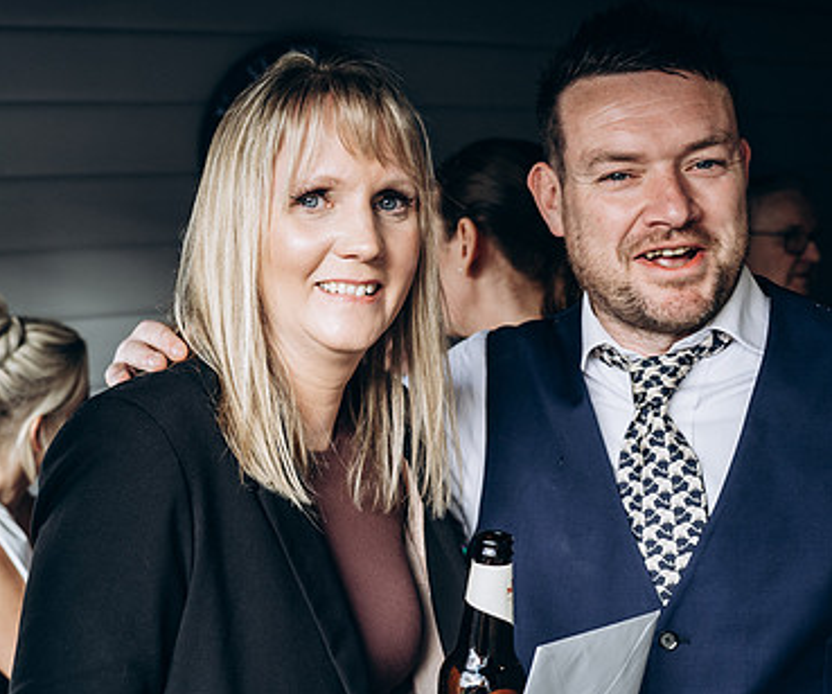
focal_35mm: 51
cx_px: 236
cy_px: 410
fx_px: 1277
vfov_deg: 30.3
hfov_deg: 35.5
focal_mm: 25.5
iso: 160
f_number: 2.8
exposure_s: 1/100
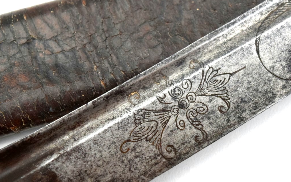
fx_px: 982
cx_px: 176
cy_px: 66
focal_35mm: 124
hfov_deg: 16.8
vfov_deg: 10.6
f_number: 5.6
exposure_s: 1/2500
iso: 1600
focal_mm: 55
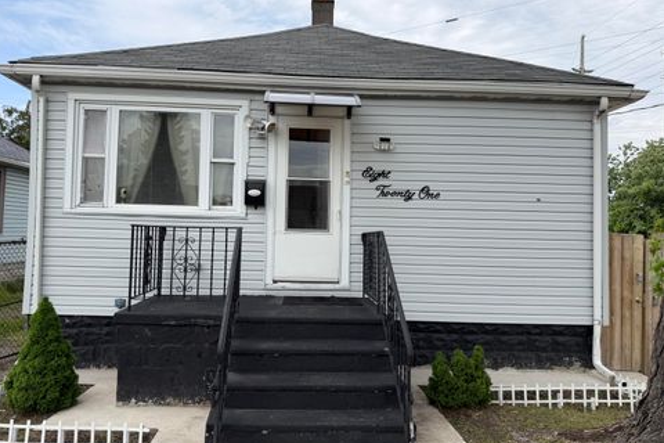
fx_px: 480
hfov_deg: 69.4
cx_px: 320
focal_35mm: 26
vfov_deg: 49.5
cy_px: 213
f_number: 1.78
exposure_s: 1/3145
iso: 80
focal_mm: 6.76
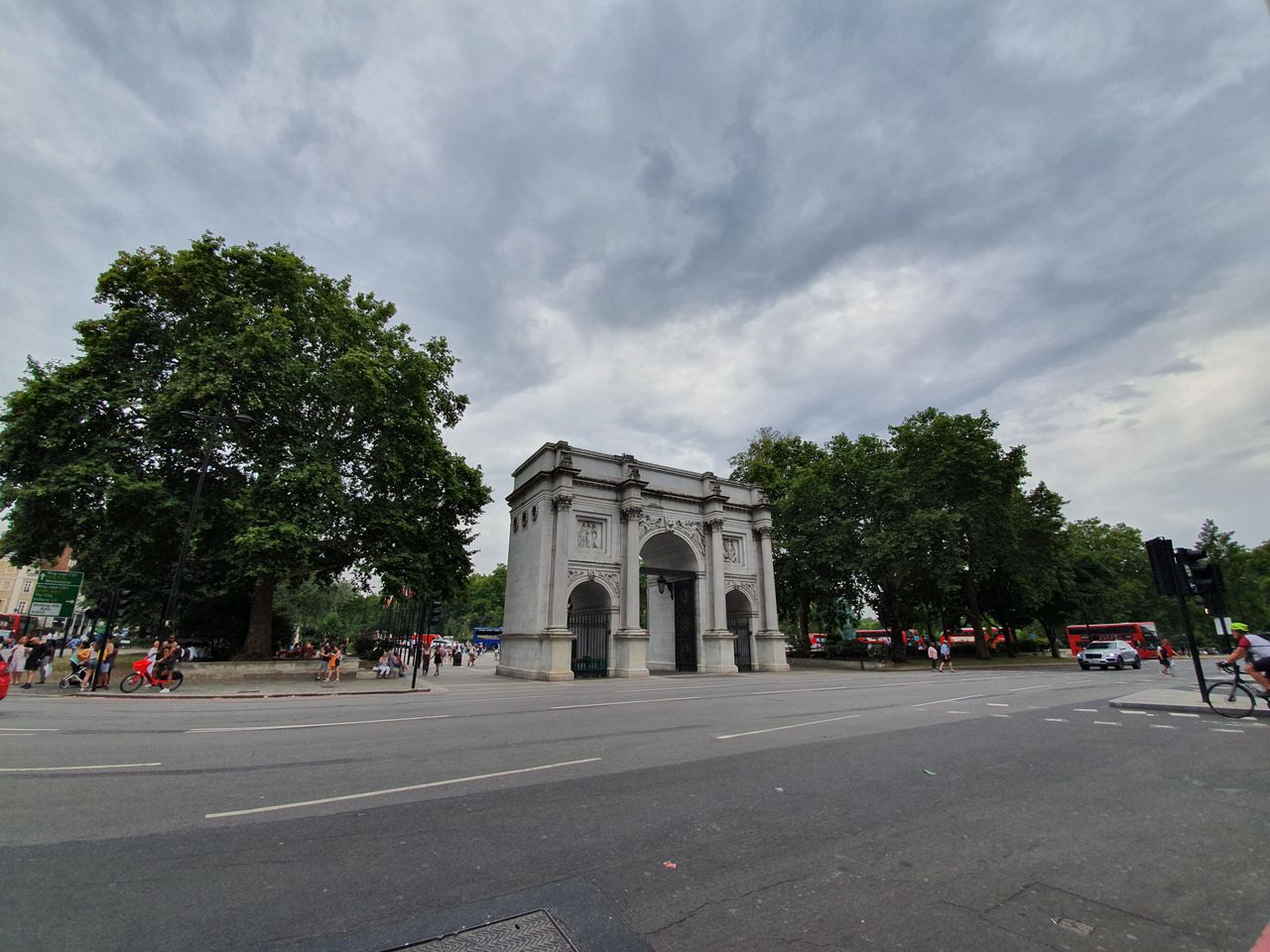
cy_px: 476
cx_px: 635
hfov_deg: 106.2
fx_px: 477
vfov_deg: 89.9
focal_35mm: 13
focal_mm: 1.8
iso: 50
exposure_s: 1/624
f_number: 2.2
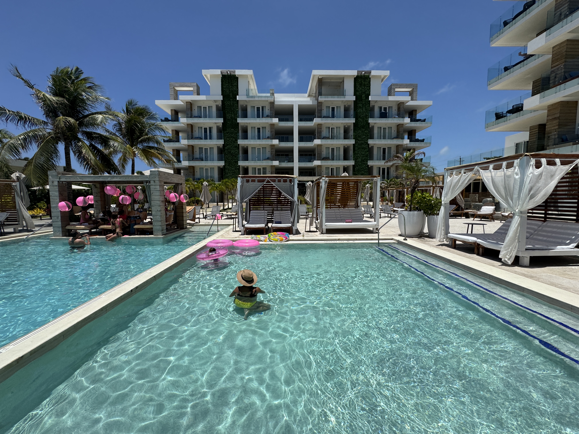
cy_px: 217
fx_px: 234
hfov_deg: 102.1
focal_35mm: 14
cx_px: 290
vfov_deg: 85.7
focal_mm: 2.22
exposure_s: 1/3717
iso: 40
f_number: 2.2
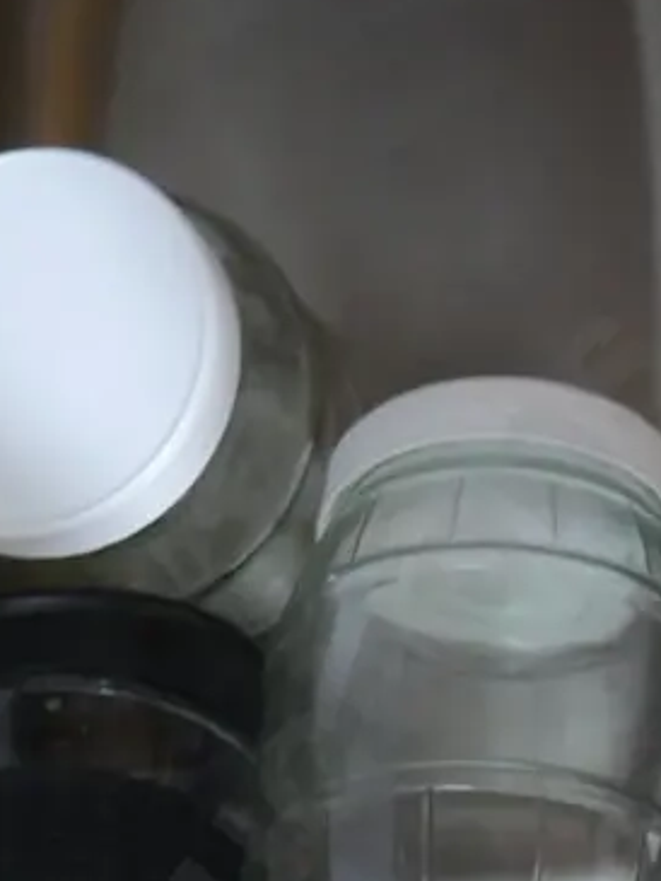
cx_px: 253
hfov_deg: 14.6
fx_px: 2570
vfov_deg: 19.0
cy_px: 852
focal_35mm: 101
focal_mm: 18
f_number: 4
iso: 3200
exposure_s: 1/15
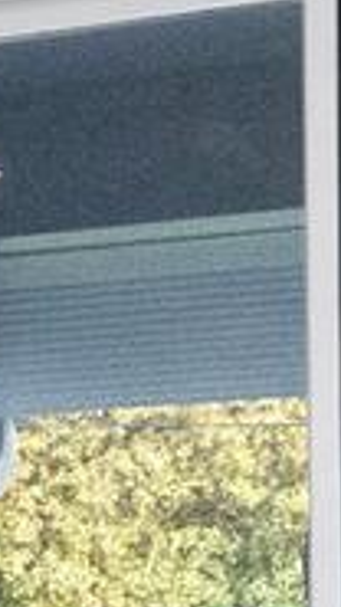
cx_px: -784
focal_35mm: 186
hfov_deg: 5.9
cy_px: 901
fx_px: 2991
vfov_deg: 11.1
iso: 2500
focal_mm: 16
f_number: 6.3
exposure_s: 1/1600
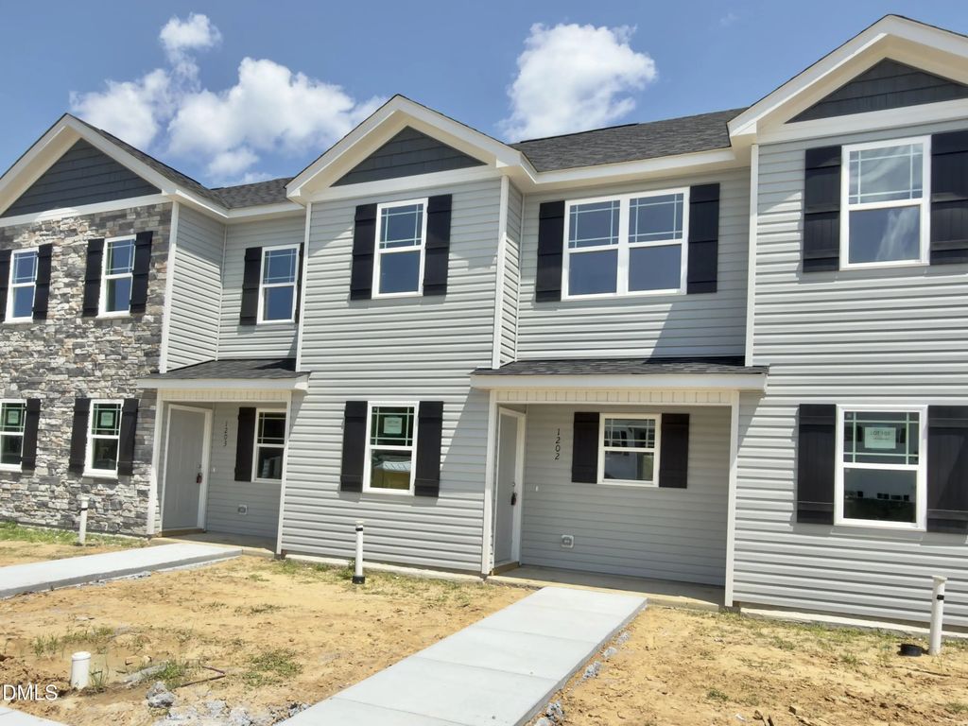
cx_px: 484
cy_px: 363
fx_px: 671
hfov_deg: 71.6
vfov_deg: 56.8
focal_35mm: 24
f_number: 2.2
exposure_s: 1/1094
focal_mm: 2.22
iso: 16
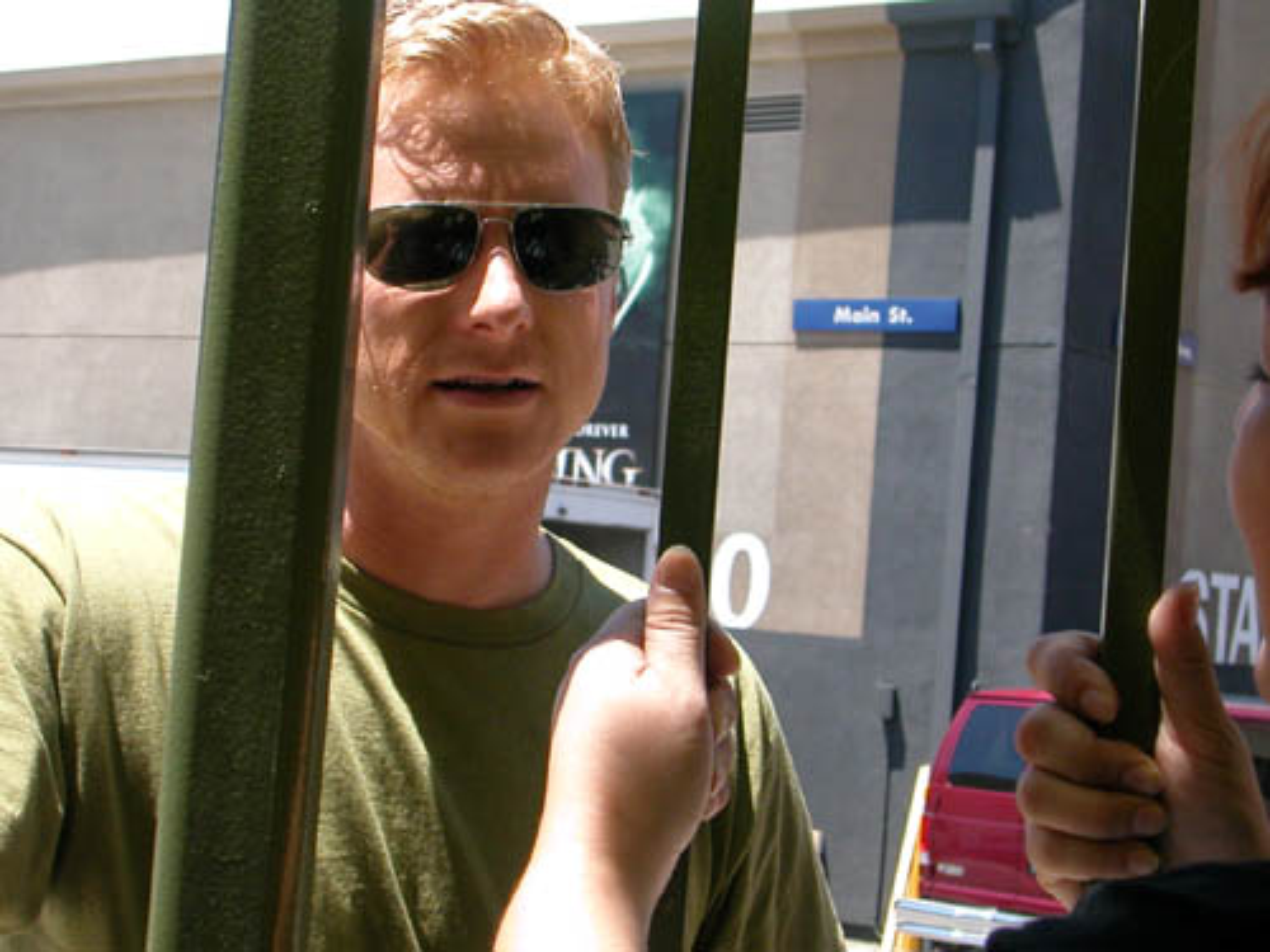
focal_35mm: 73
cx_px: 635
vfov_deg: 20.2
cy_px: 476
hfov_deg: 26.7
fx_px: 2678
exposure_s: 1/304
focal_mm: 11.1
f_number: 3.8
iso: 100
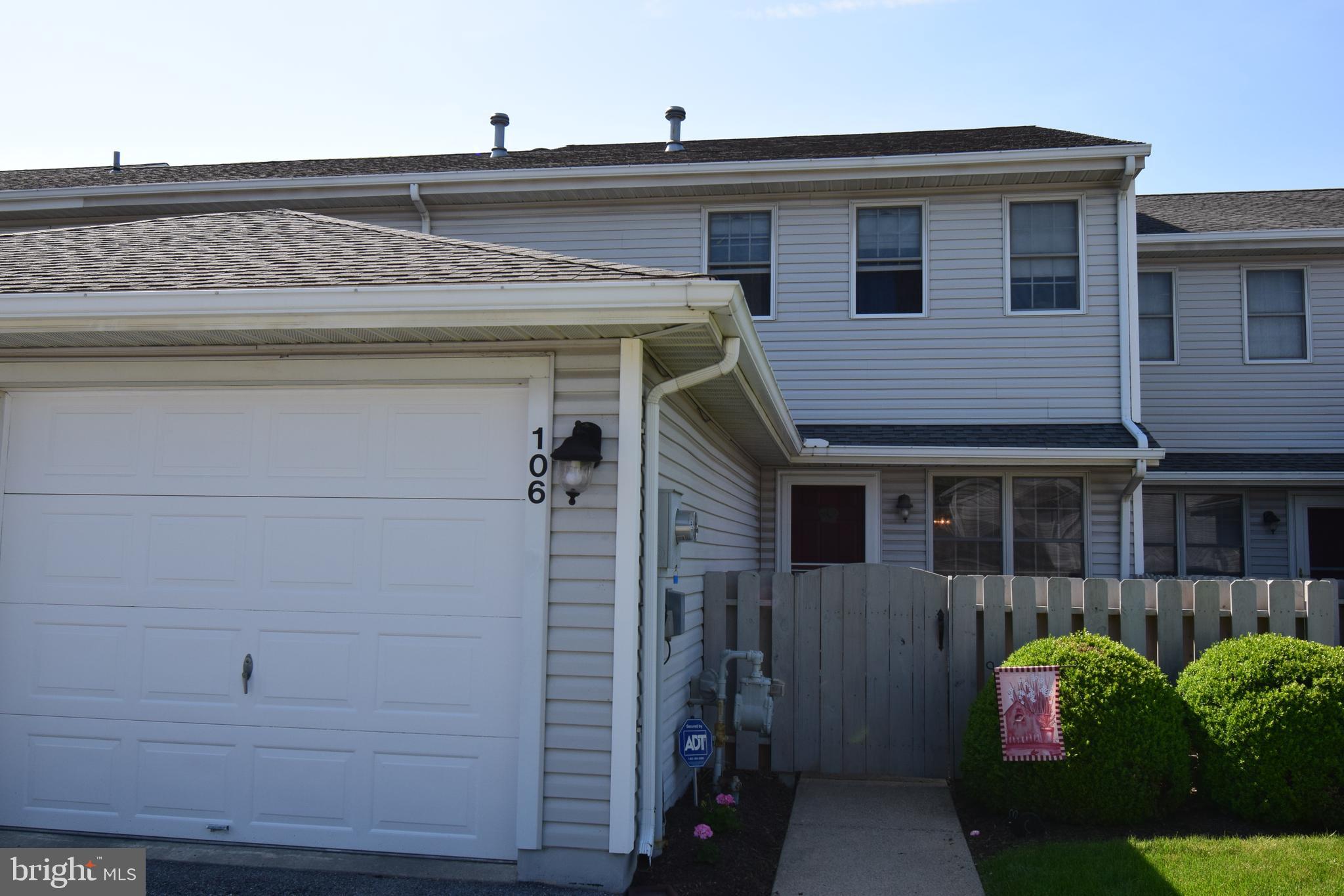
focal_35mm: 30
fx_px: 1120
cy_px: 448
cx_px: 672
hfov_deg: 61.9
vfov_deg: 43.6
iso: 400
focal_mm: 20
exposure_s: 1/400
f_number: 11
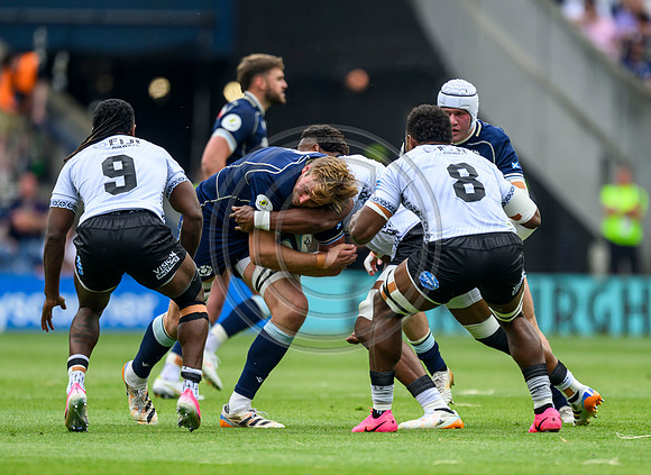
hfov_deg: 2.6
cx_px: 318
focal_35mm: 771
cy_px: 245
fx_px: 14358
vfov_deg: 1.9
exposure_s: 1/1600
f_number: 4
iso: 500
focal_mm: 560
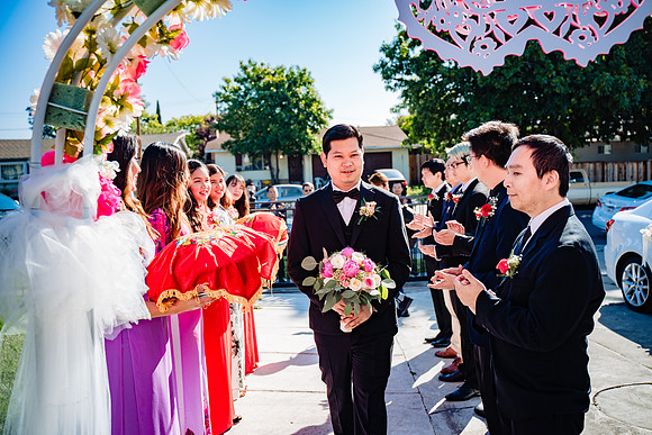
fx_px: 580
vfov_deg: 41.1
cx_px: 326
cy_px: 218
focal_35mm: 32
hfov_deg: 58.7
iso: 100
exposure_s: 1/640
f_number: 3.5
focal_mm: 32
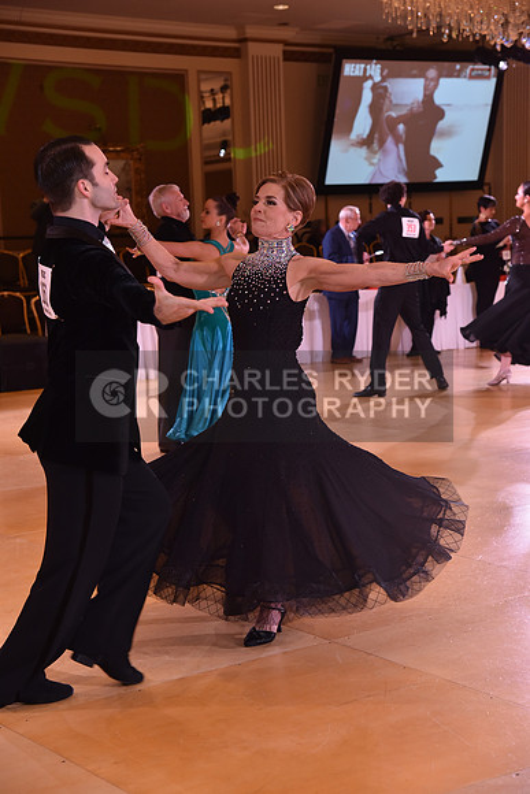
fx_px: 1434
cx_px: 265
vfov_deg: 31.0
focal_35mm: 65
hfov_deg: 20.9
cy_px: 397
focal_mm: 65
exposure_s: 1/250
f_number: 5
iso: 1250
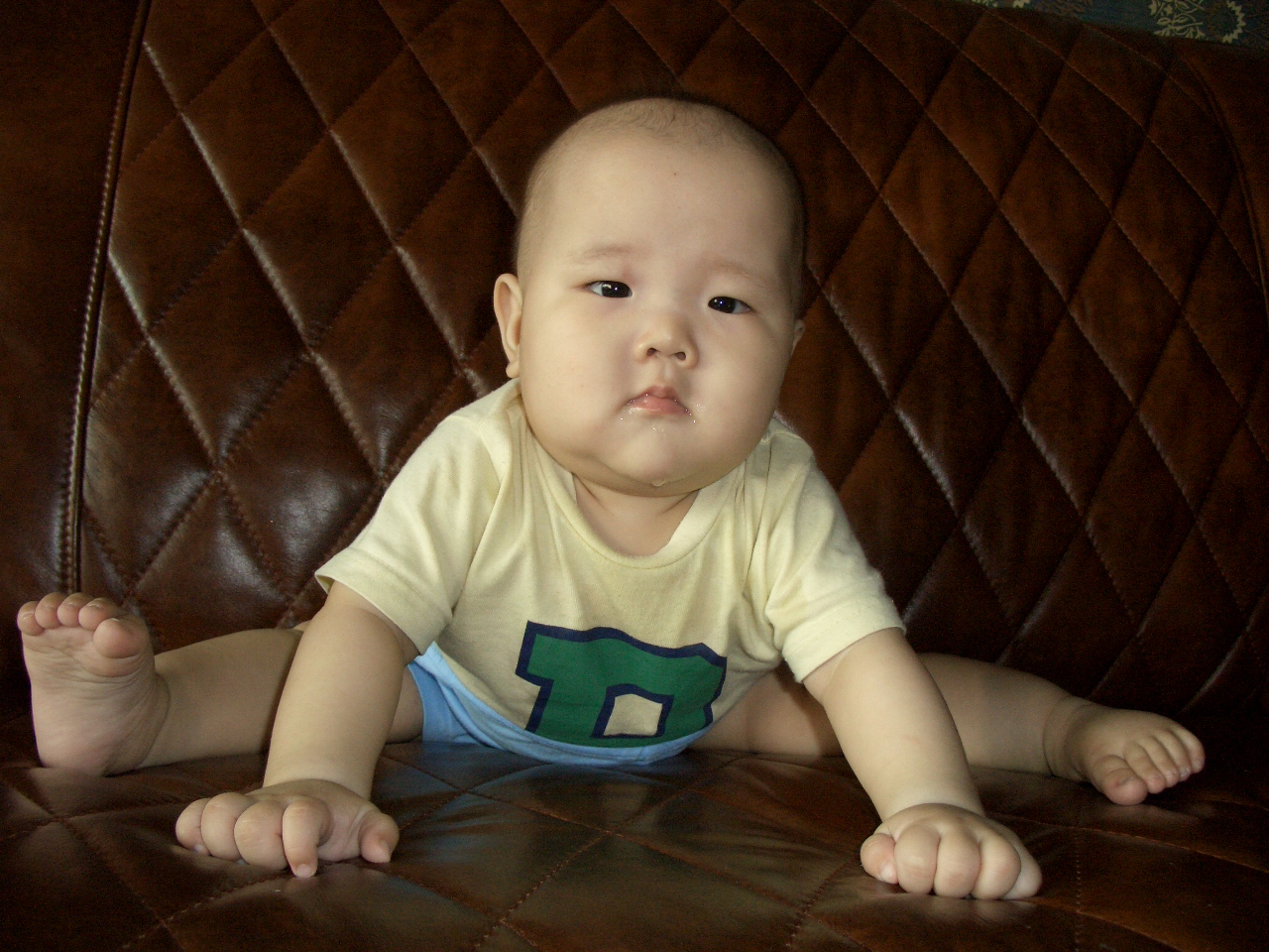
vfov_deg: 42.9
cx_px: 634
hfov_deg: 55.4
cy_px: 476
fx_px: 1210
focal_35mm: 33
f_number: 2.8
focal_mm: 7.1
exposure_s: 1/60
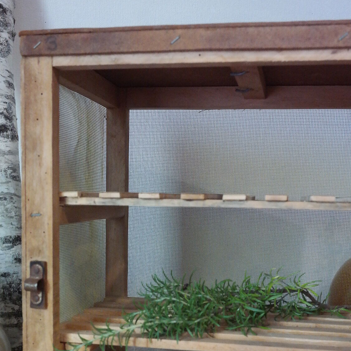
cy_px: 262
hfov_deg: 32.8
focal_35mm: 52
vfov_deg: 32.2
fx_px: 597
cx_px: 175
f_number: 5.6
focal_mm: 26
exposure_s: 1/50
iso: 3200
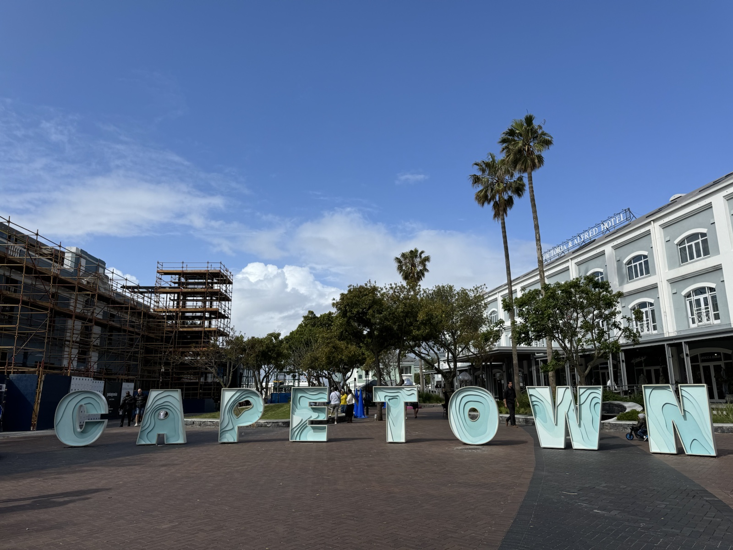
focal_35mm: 24
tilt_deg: +12.1
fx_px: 508
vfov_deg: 56.8
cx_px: 366
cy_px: 275
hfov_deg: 71.6
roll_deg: +0.1
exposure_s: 1/7092
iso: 80
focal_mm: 6.76
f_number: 1.78
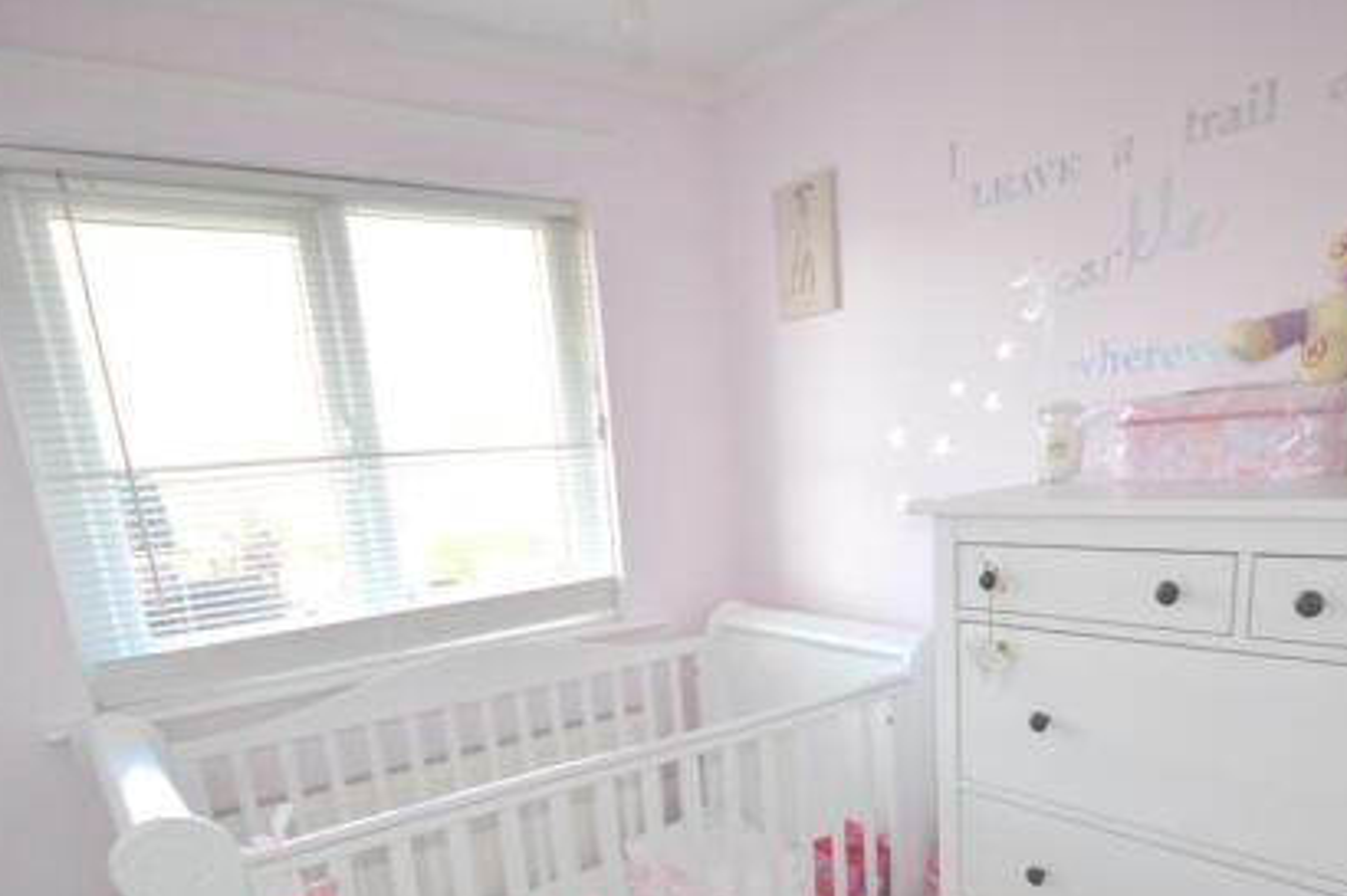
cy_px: 709
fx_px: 898
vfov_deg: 50.1
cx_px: 739
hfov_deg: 73.6
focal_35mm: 24
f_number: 4
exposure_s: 1/125
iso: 360
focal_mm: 10
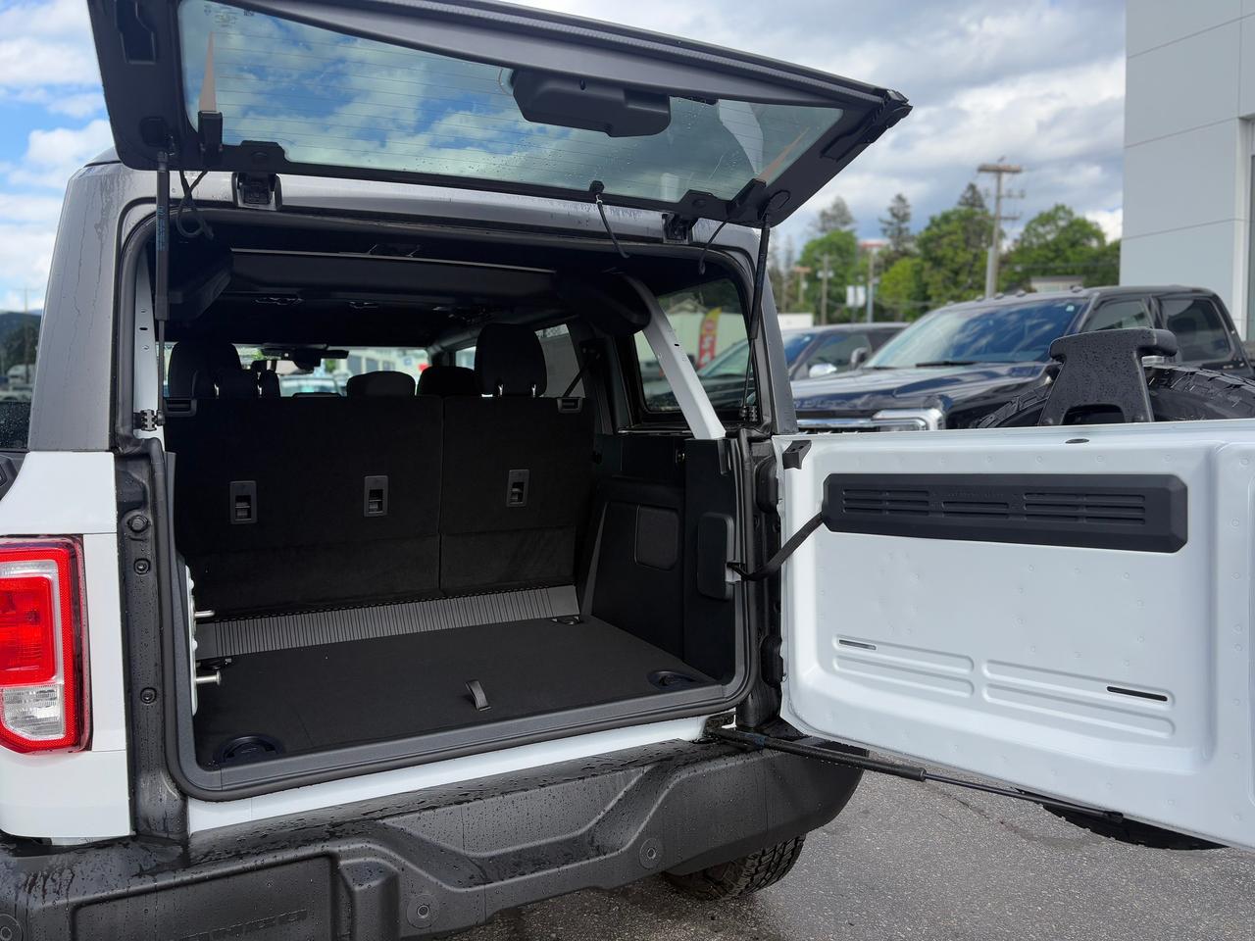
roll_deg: +1.1
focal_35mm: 26
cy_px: 470
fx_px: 943
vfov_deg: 53.1
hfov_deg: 67.3
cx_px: 628
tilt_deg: -3.5
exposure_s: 1/1016
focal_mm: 5.96
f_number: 1.6
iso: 50
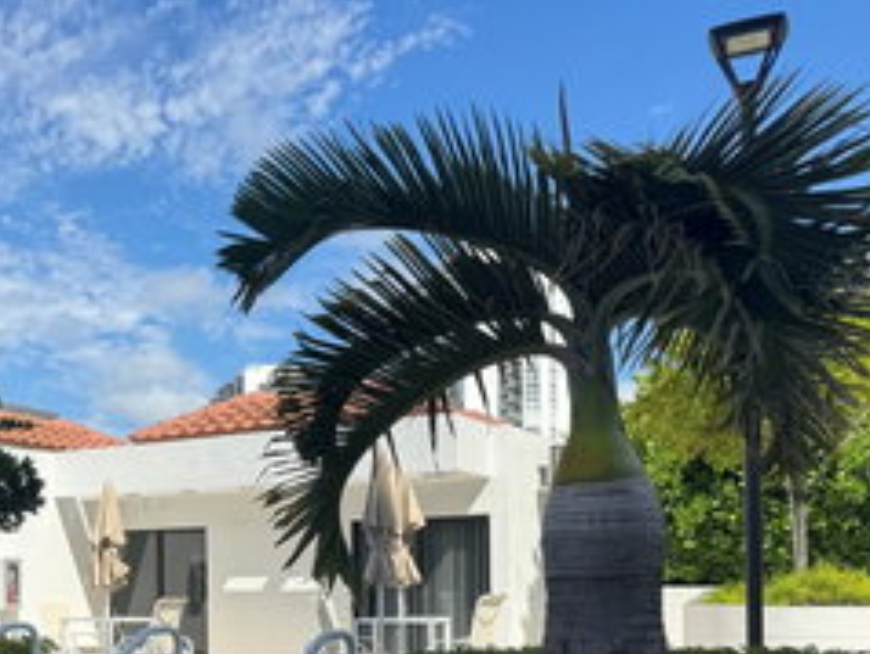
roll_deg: +0.0
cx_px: 137
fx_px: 1082
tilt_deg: -1.6
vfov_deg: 32.4
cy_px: 555
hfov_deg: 41.3
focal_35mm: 43
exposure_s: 1/4310
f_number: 1.78
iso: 80
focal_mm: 6.76
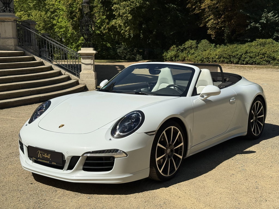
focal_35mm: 48
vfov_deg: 30.3
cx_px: 140
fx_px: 387
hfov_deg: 39.7
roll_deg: -0.2
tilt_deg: -8.9
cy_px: 104
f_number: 1.78
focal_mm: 6.76
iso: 80
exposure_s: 1/4587
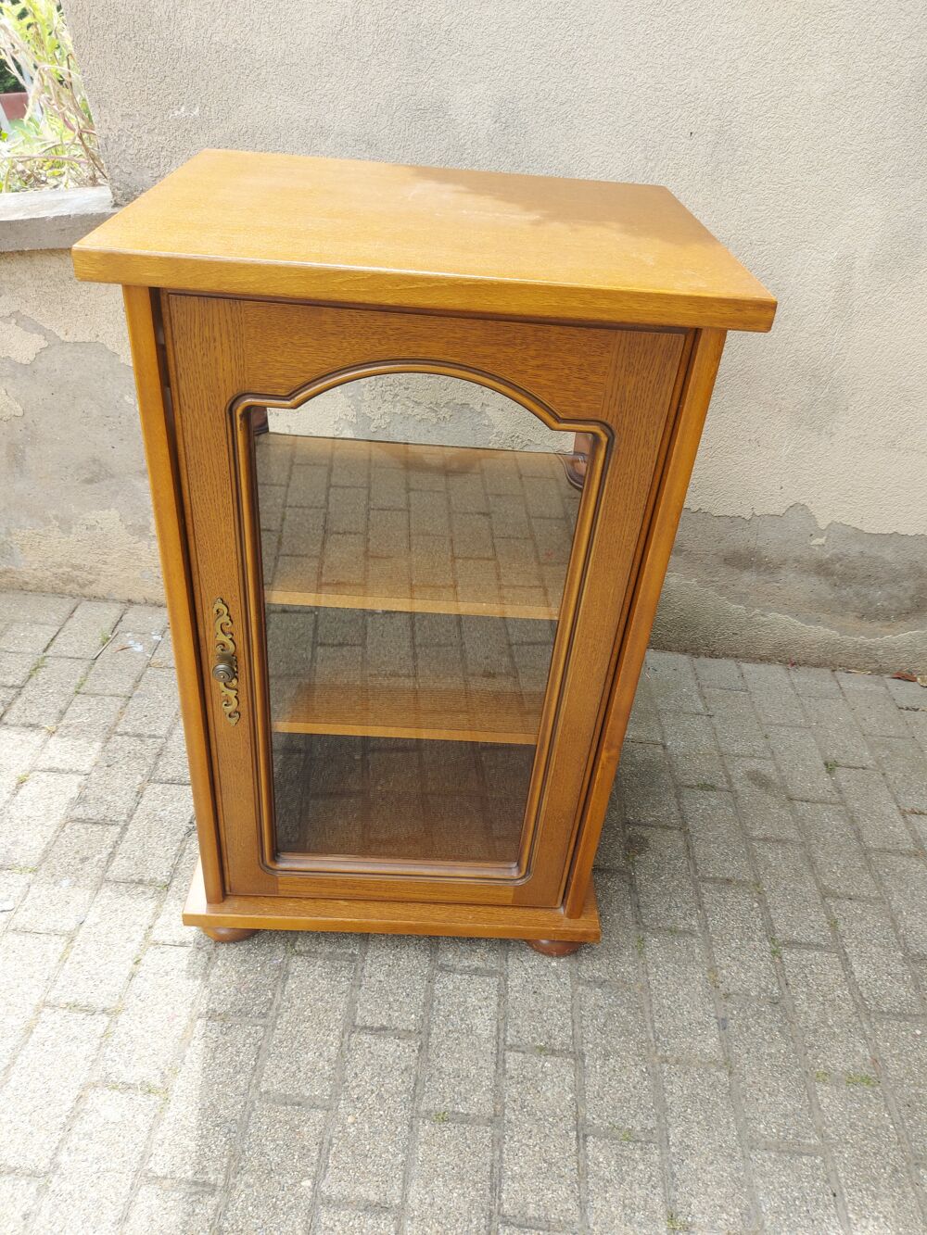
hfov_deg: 56.8
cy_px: 618
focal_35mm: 24
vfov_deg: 71.6
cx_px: 464
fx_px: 857
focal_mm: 5.23
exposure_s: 1/117
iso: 32
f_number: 1.8
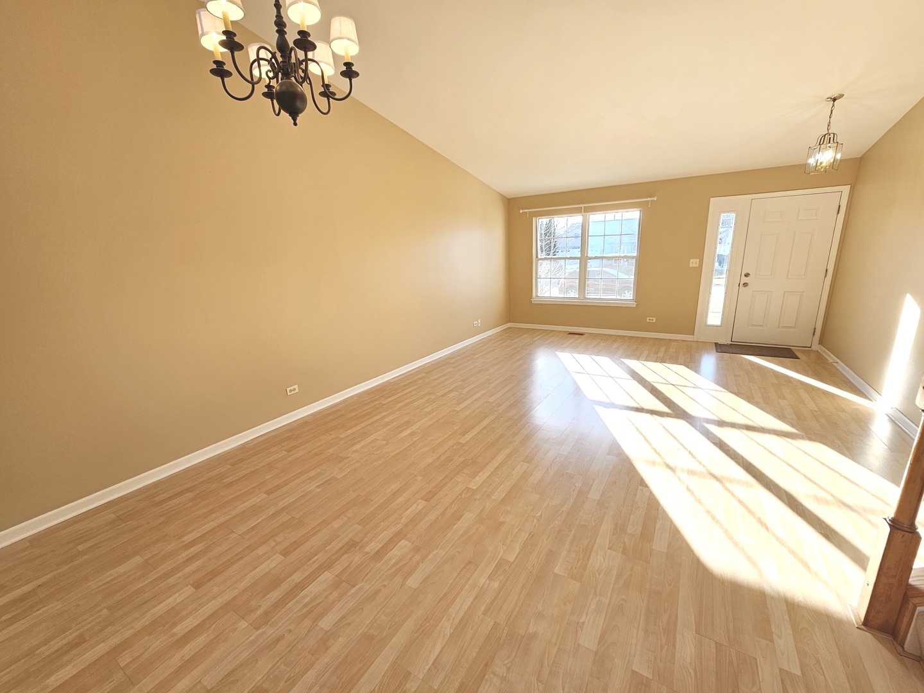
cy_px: 346
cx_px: 462
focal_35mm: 13
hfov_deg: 106.2
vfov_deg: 89.9
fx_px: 347
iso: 50
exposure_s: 1/123
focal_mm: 2.2
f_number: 2.2
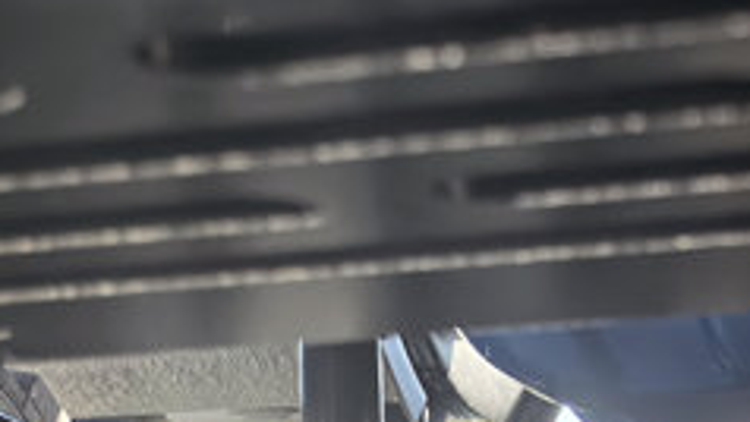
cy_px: 910
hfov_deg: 17.0
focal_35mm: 121
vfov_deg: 9.3
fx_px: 2407
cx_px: 873
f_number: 2
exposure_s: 1/100
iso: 50
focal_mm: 5.75
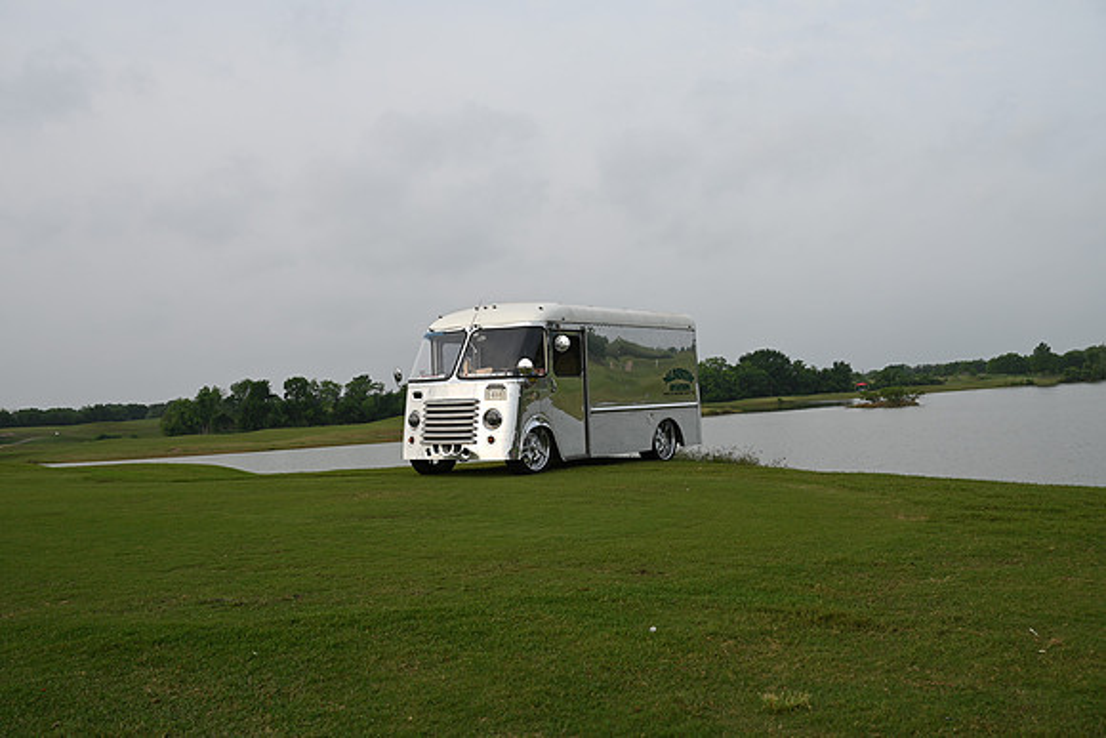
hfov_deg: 54.4
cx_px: 553
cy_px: 369
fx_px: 1075
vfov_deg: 37.9
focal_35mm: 35
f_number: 5.6
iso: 110
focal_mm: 35
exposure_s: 1/400
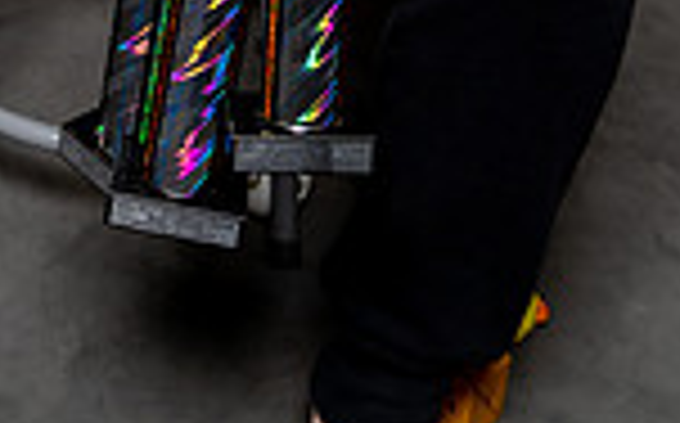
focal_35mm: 82
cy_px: -554
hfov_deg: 25.1
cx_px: 239
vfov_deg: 12.7
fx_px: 1518
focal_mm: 27
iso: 100
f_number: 4.5
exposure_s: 1/250
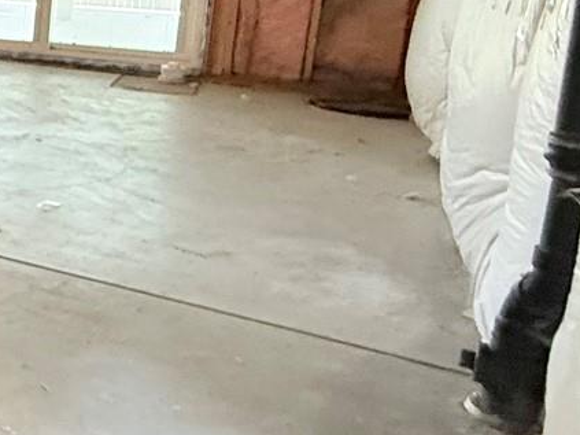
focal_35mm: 53
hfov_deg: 21.9
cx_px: -469
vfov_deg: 26.8
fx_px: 888
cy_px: 63
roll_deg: +1.8
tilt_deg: -10.3
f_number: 2.2
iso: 400
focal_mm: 2.22
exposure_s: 1/60
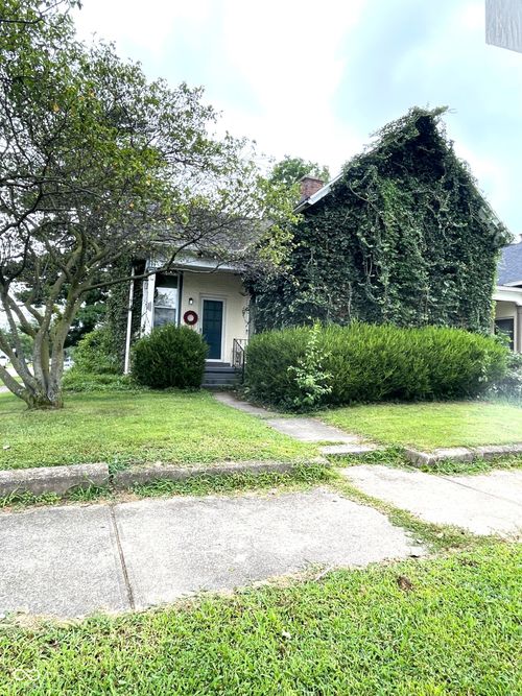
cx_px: 261
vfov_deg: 79.0
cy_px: 348
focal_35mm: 21
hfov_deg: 63.4
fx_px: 422
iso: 25
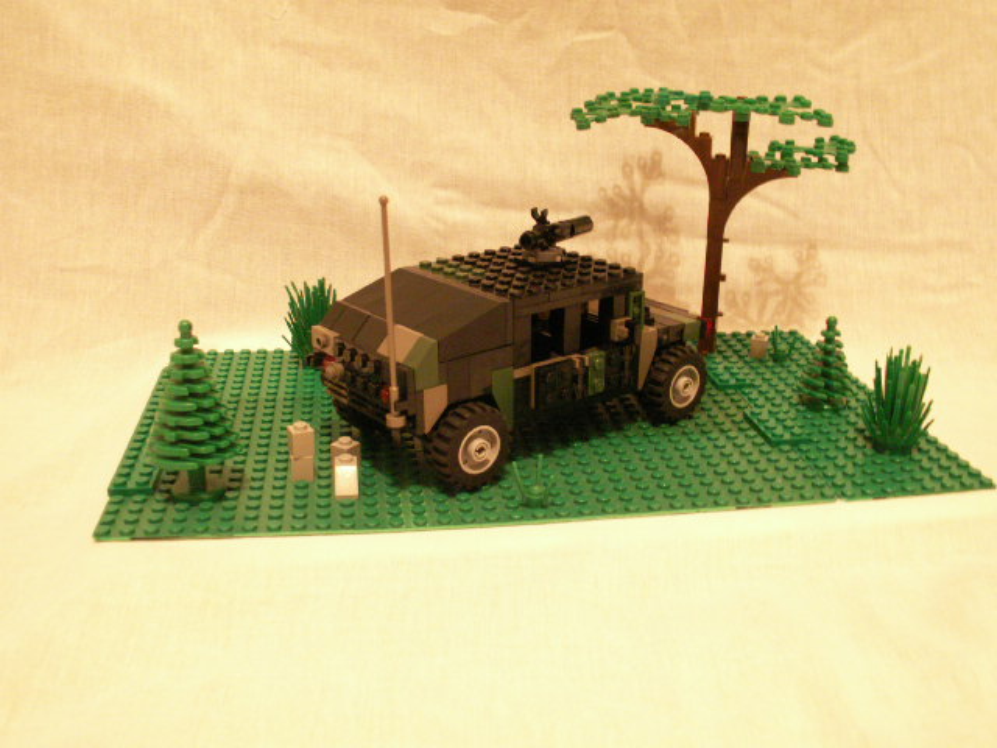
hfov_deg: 52.6
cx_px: 498
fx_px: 1008
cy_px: 374
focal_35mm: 35
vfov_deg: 40.7
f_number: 2.8
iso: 160
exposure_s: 1/3
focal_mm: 5.86
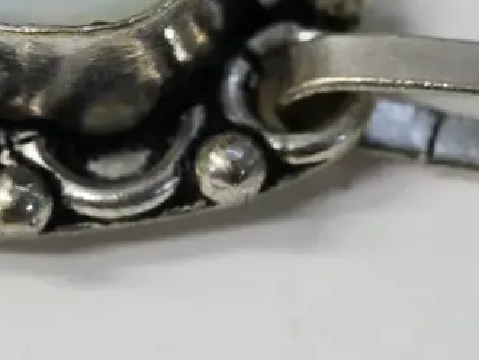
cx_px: -16
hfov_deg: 5.3
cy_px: -68
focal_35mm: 372
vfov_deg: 4.0
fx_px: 5151
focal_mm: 60
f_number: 5.6
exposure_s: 1/100
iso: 3200
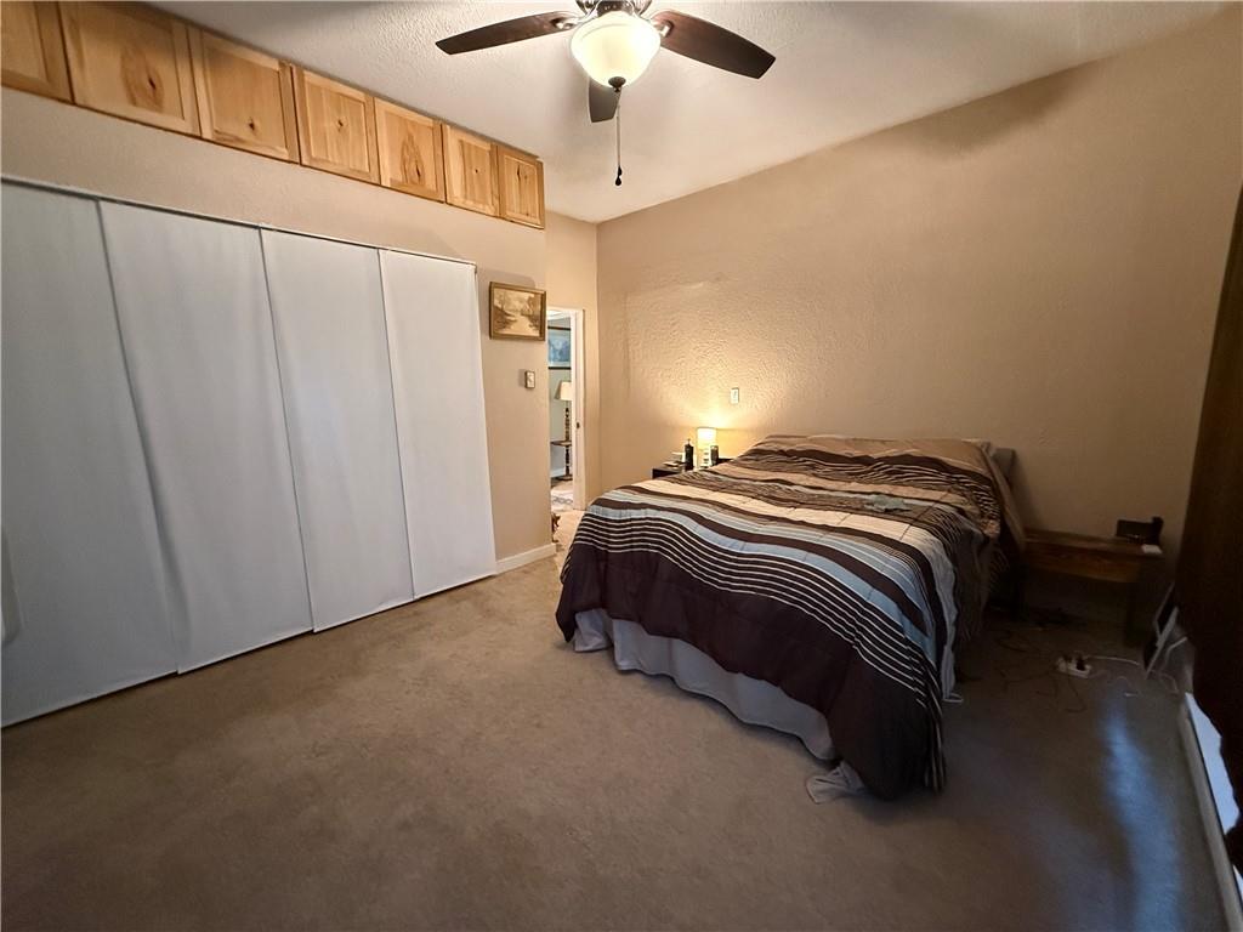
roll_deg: +0.9
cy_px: 466
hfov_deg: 102.1
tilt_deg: -9.4
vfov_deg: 85.7
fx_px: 503
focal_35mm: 14
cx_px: 622
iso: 1000
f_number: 2.2
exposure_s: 1/60
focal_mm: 2.22
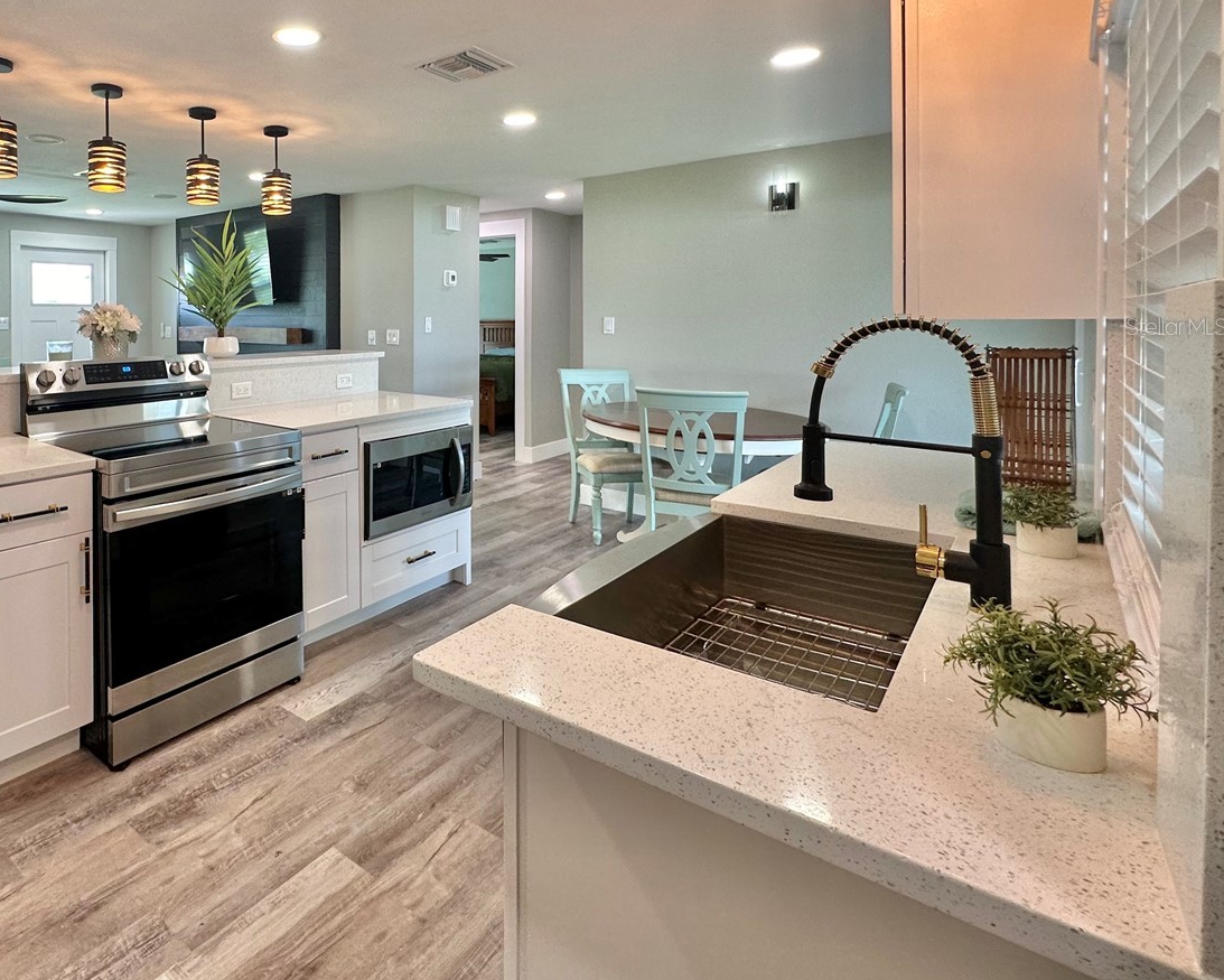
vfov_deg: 66.3
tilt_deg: -0.4
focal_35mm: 20
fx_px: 725
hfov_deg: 75.7
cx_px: 336
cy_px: 326
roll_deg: +0.2
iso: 125
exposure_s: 1/120
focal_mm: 2.22
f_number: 2.2
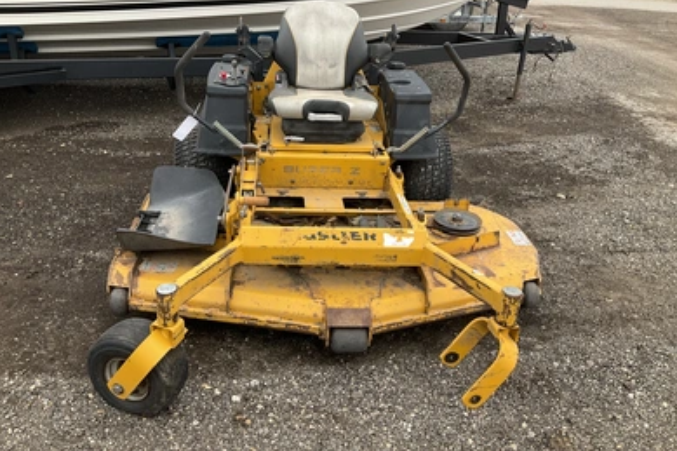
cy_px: 207
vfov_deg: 42.3
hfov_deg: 60.3
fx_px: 583
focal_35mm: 31
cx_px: 334
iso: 25
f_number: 1.8
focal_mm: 3
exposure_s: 1/728
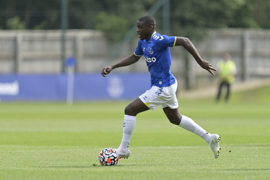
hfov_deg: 5.2
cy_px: 90
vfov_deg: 3.4
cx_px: 135
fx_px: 3000
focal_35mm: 400
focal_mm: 400
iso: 320
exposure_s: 1/3200
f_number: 2.8
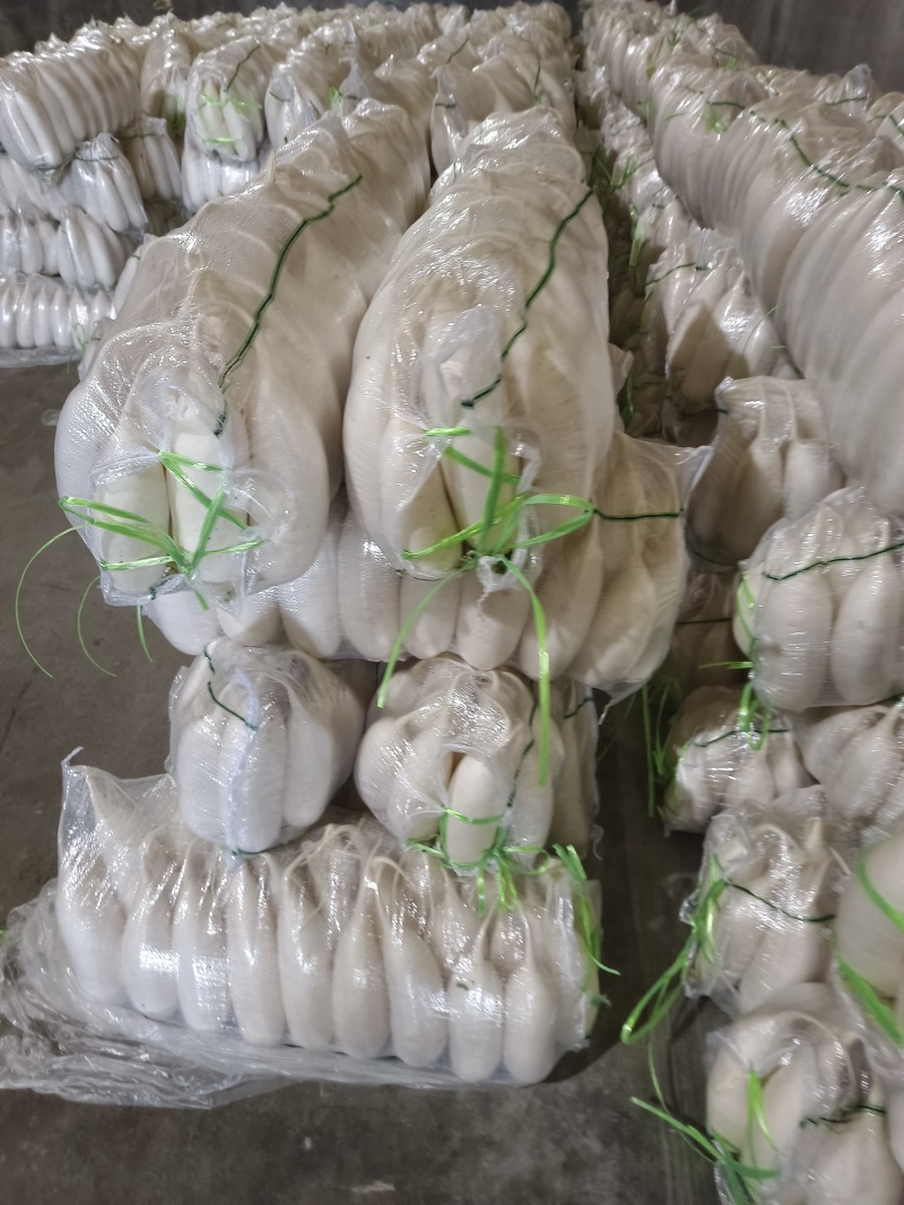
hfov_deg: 58.9
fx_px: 801
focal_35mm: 23
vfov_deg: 73.9
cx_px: 452
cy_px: 602
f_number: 1.88
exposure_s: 1/16.7
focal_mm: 5.59
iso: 6078
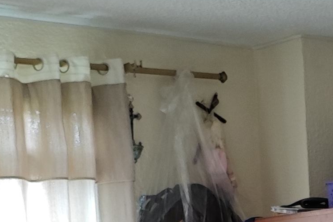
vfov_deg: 8.7
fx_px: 1369
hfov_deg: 13.4
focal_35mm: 148
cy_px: 471
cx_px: 425
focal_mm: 4.94
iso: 64
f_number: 1.59
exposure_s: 1/30
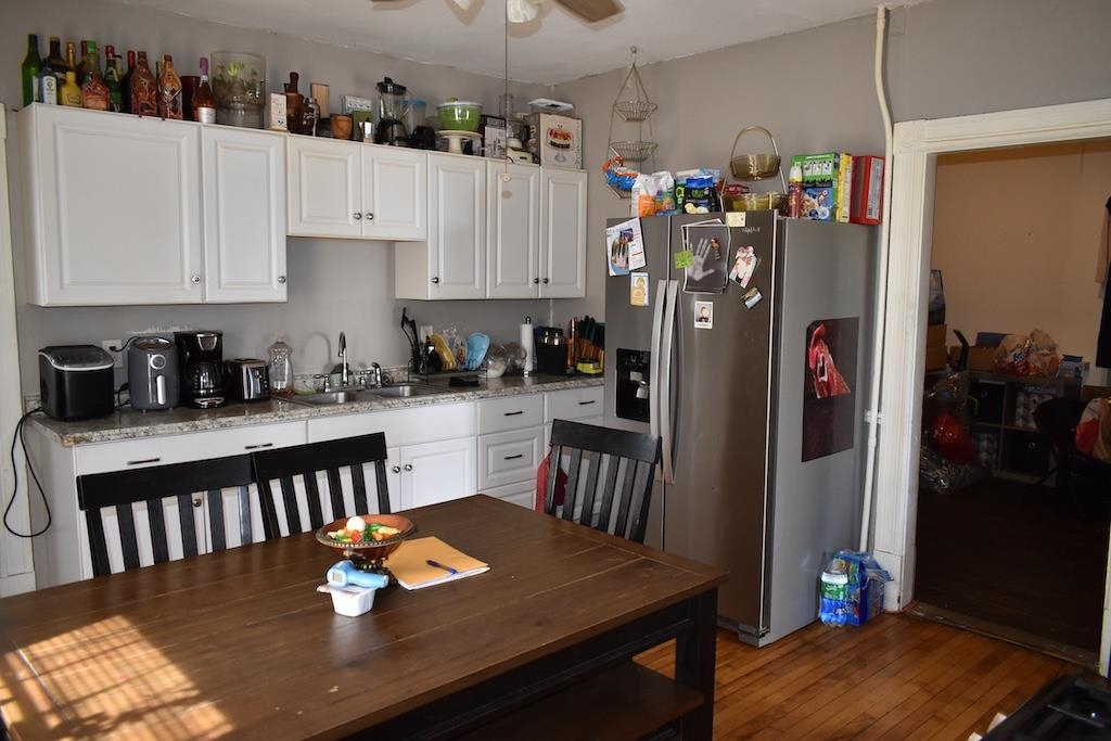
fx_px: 833
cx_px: 556
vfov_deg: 47.9
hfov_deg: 67.4
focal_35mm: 27
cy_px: 370
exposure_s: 1/160
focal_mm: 18
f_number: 3.5
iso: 900
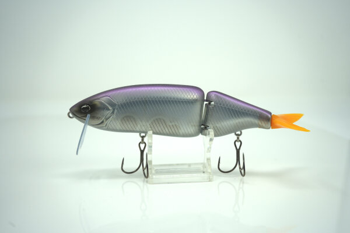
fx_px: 340
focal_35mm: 35
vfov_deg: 37.9
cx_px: 175
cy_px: 116
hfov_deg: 54.4
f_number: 5.6
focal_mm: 35
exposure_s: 1/250
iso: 200
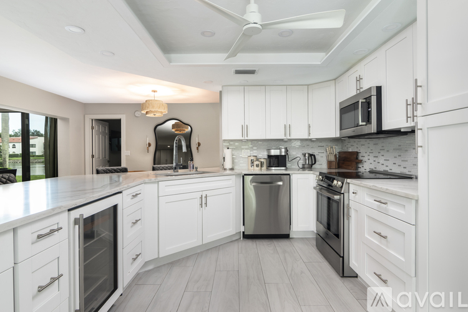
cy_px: 156
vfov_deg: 63.2
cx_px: 234
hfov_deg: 85.4
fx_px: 253
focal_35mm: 20
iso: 200
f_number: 10
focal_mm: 13
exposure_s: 1/50
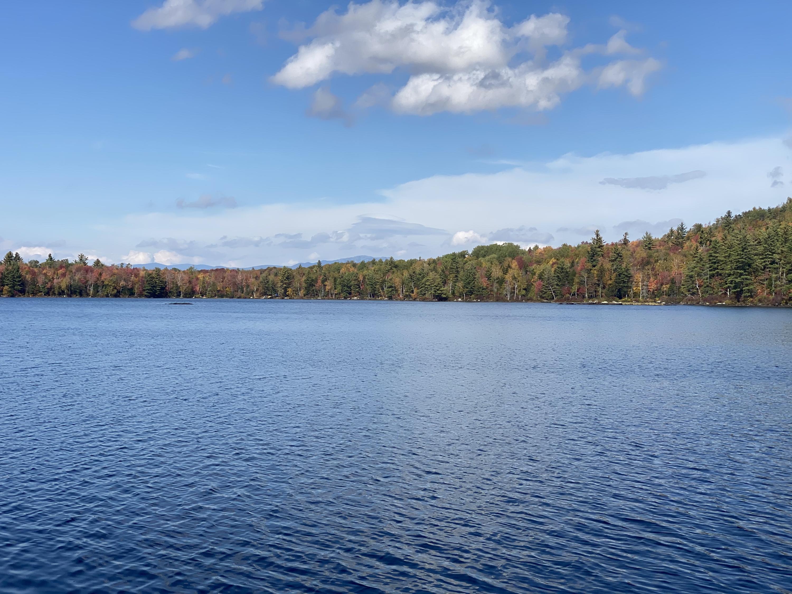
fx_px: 1190
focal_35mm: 52
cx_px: 396
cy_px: 297
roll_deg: -0.8
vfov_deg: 28.0
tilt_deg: +0.7
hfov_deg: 36.8
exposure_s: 1/1597
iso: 20
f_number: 2
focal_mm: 6
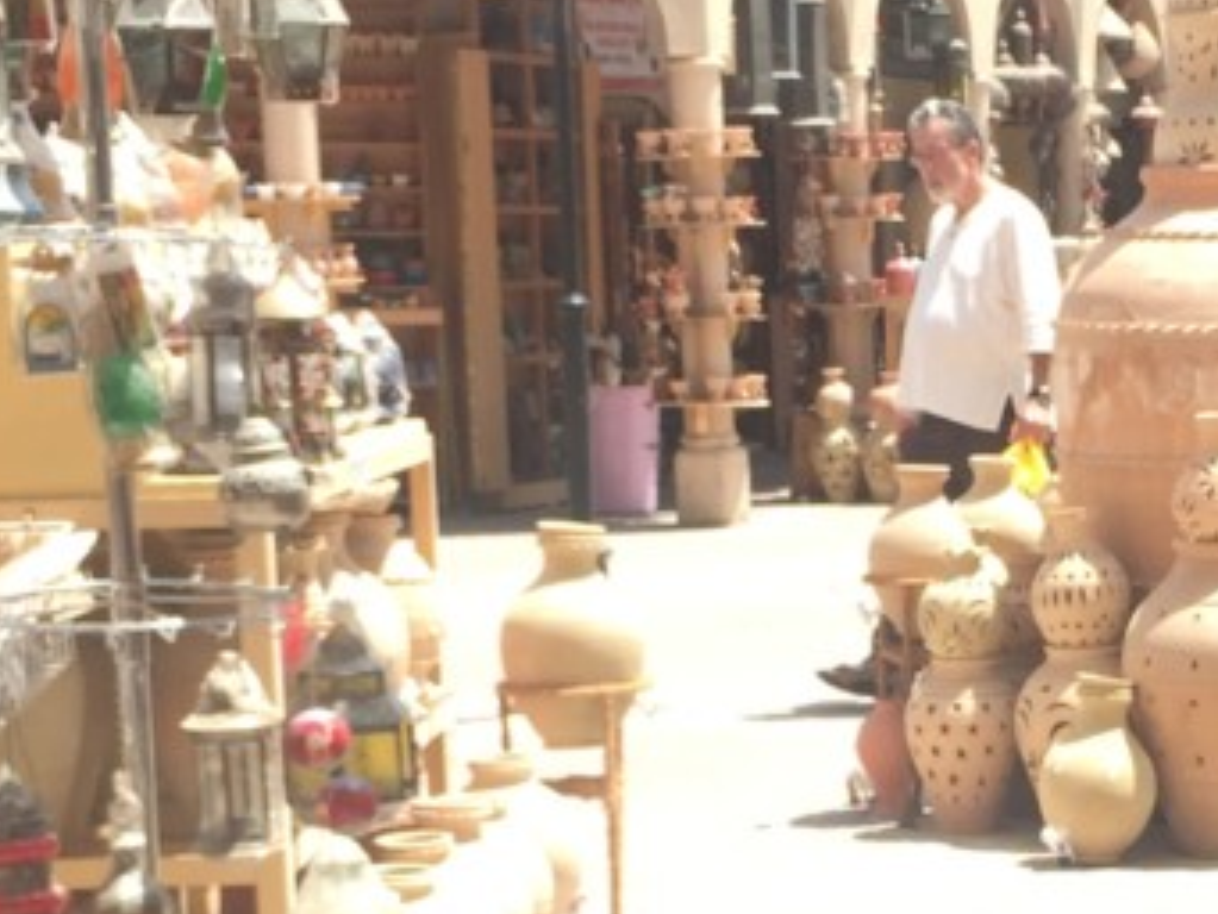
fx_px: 3590
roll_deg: +1.5
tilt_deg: -11.0
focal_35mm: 102
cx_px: 1029
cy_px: 878
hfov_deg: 19.0
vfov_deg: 14.3
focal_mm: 4.15
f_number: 2.2
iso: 32
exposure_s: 1/527
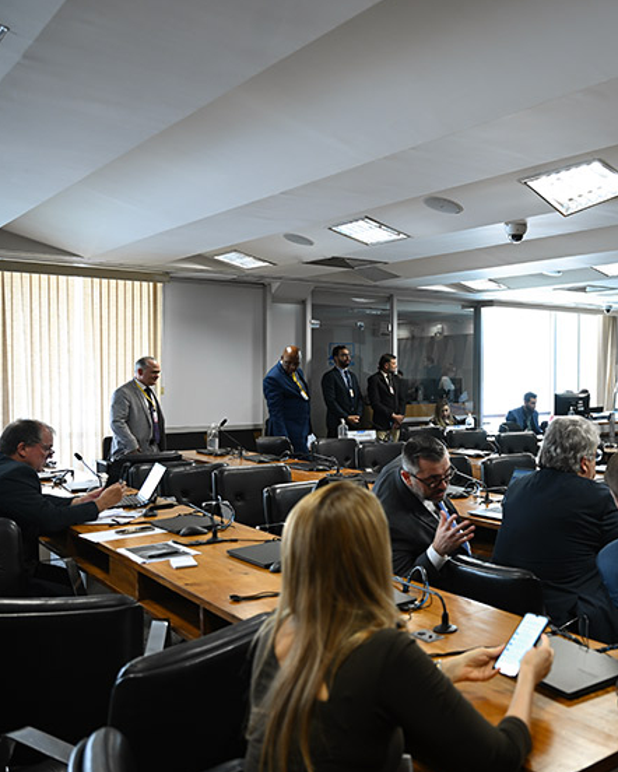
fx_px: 800
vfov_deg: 51.5
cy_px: 383
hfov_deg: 39.6
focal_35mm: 35
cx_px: 540
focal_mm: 24
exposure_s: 1/25
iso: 200
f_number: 2.8
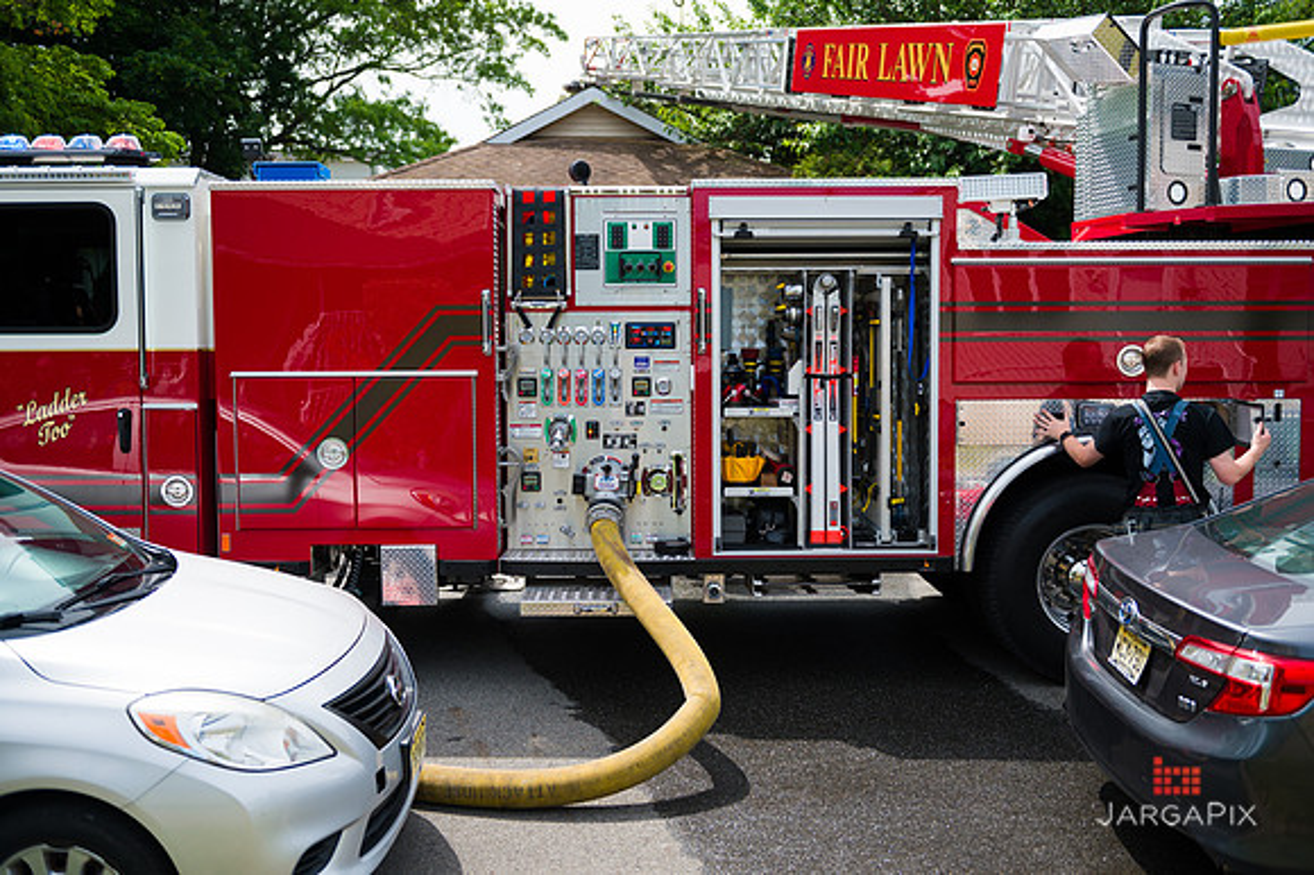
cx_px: 657
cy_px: 438
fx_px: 1277
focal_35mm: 35
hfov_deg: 54.5
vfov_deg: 37.8
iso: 200
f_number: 3.2
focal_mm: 35
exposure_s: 1/2000
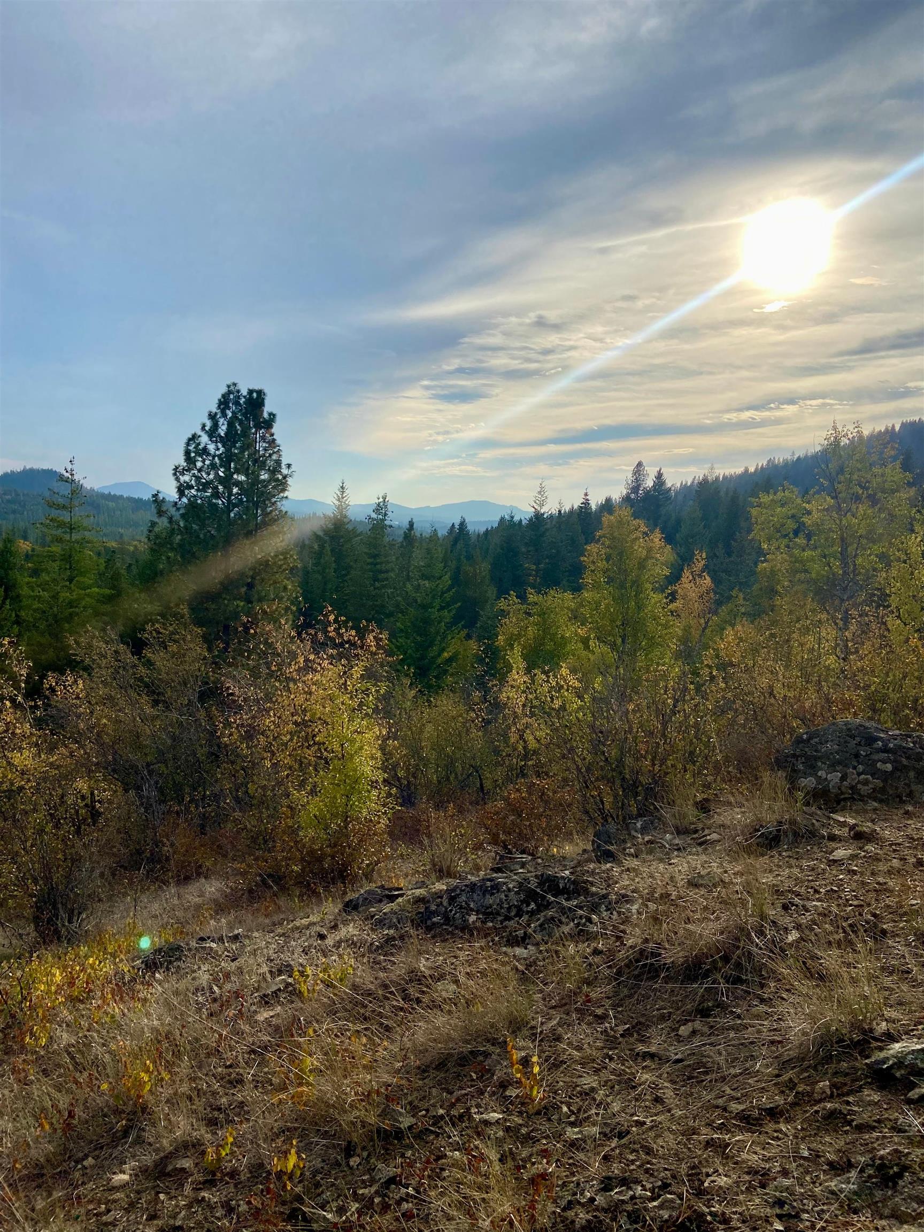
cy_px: 616
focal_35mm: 26
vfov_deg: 67.3
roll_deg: -3.6
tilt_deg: -4.7
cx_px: 462
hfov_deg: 53.1
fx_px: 925
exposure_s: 1/4808
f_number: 1.8
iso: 32
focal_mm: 4.3
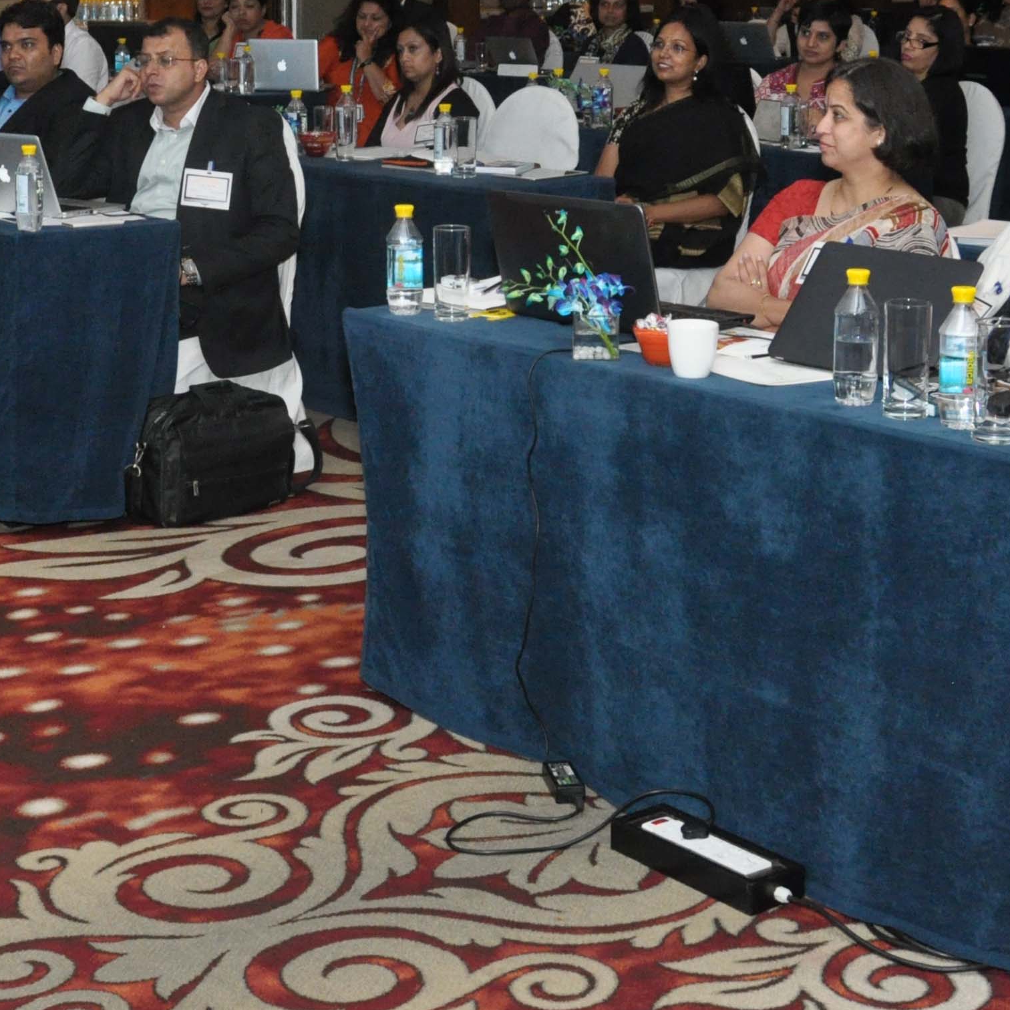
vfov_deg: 25.9
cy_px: 158
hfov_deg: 26.3
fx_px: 2146
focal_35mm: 65
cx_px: 304
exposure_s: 1/125
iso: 1250
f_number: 5
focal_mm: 18
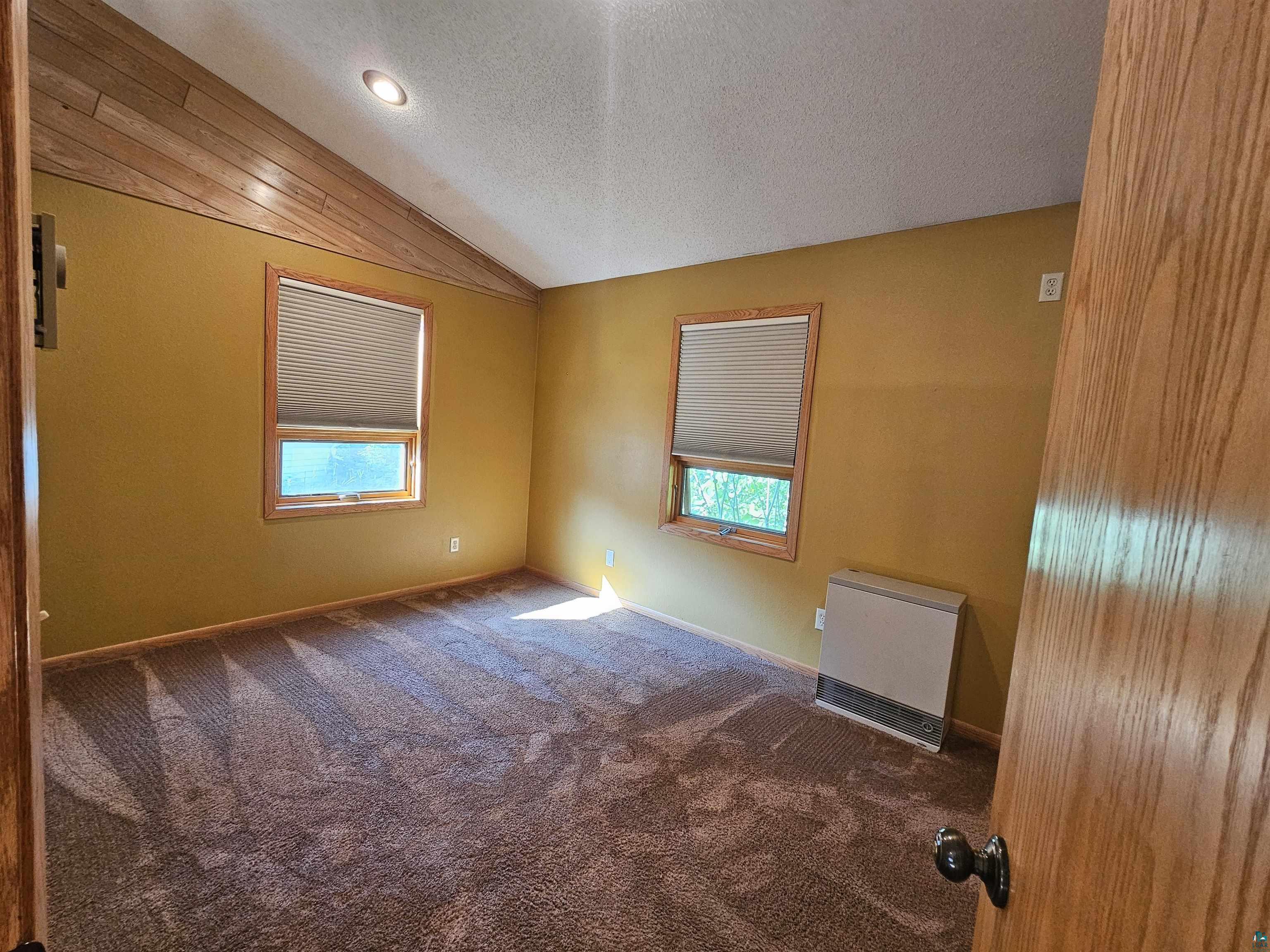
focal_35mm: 13
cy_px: 476
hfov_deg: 106.2
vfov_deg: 89.9
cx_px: 635
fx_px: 477
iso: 400
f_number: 2.2
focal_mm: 2.2
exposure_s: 1/40
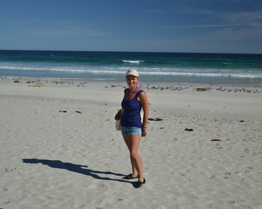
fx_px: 372
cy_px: 105
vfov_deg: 31.5
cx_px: 138
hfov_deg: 38.8
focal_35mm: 48
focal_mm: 28
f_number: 4
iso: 100
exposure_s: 1/800
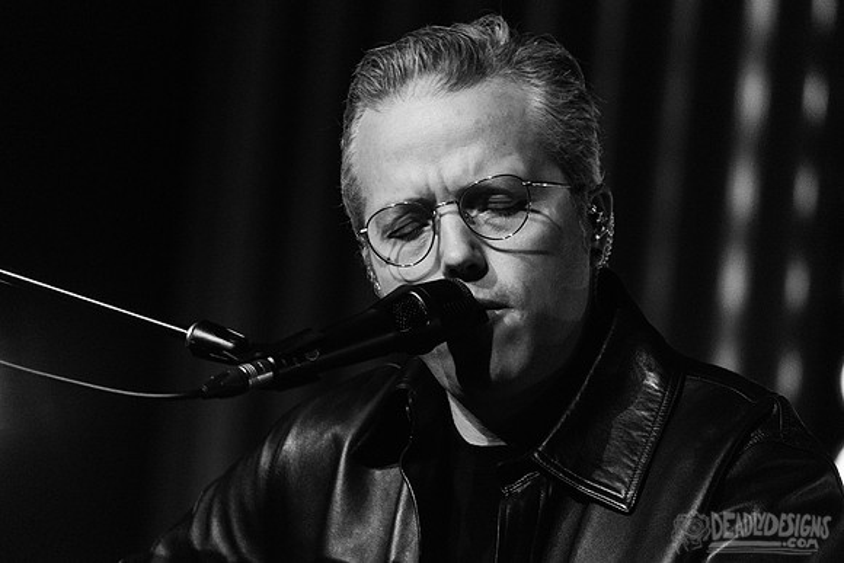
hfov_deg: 3.7
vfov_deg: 2.5
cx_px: 422
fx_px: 12897
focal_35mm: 550
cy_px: 282
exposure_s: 1/125
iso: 2500
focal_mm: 550
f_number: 6.3
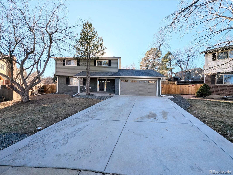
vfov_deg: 90.1
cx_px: 116
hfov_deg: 106.1
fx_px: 88
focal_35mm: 13
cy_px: 88
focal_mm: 1.95
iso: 47
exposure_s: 1/1295
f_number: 2.2
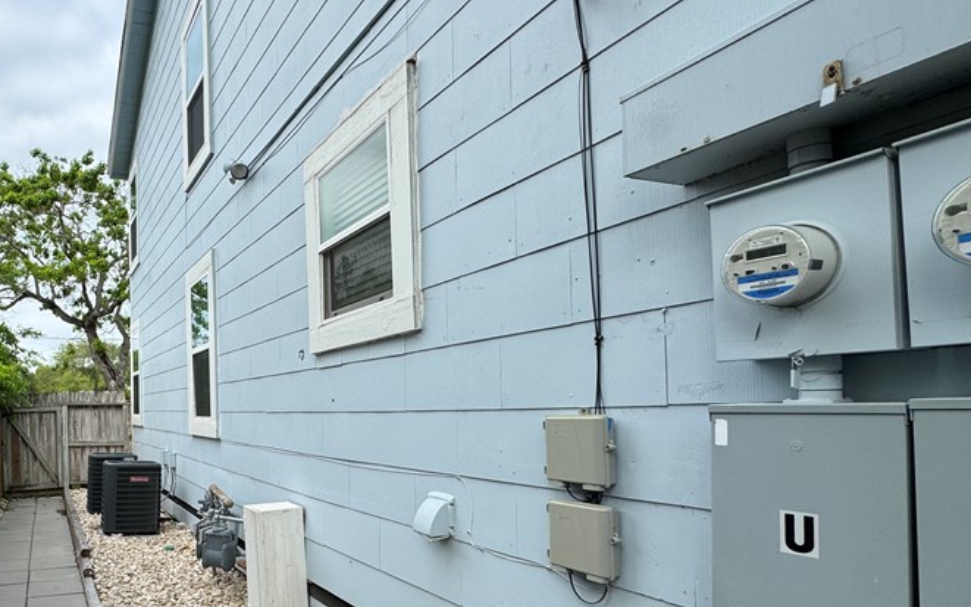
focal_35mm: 23
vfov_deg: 52.2
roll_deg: +1.3
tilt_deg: +1.7
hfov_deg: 71.0
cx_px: 223
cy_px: 395
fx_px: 609
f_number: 2.2
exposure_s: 1/605
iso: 40
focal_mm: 2.22
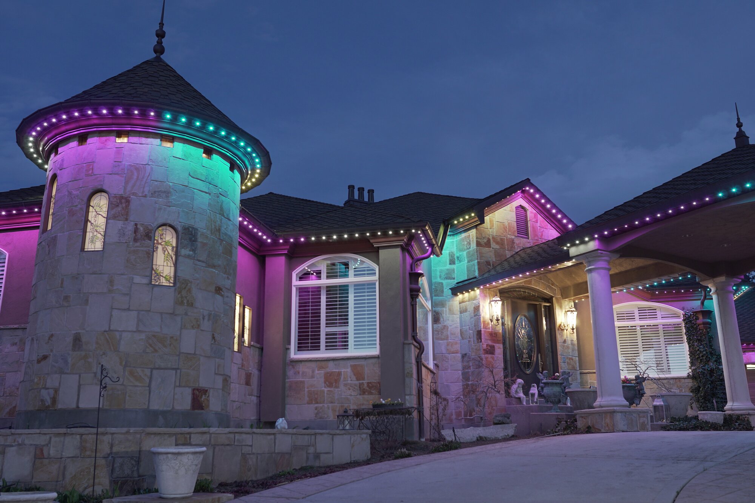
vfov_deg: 43.6
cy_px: 252
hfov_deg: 61.9
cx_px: 378
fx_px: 629
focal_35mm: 30
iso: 200
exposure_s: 1/3
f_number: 3.2
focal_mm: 20
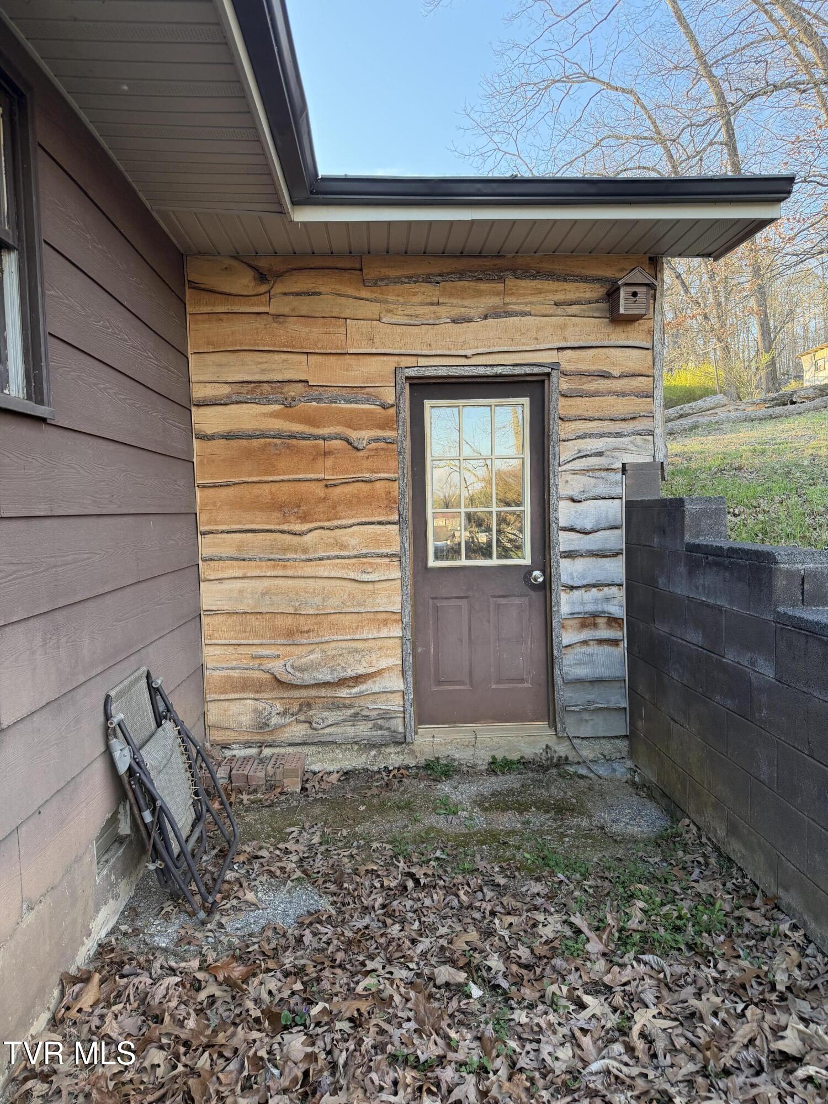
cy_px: 552
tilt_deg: -3.2
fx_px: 765
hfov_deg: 56.8
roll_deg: +1.6
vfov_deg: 71.6
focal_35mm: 24
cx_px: 414
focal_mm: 6.76
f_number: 1.78
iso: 100
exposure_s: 1/192
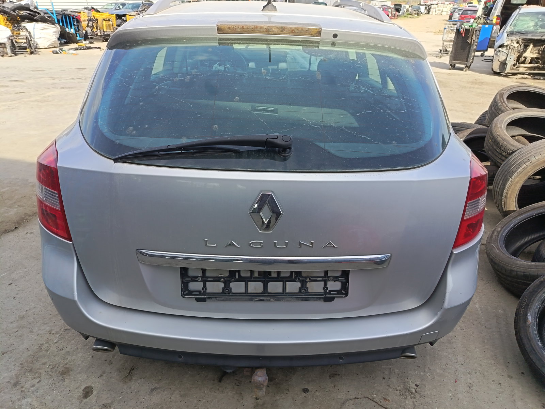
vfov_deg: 56.8
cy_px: 204
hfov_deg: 71.6
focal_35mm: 24
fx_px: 378
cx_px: 272
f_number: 1.75
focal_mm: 5.25
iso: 100
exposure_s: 1/227
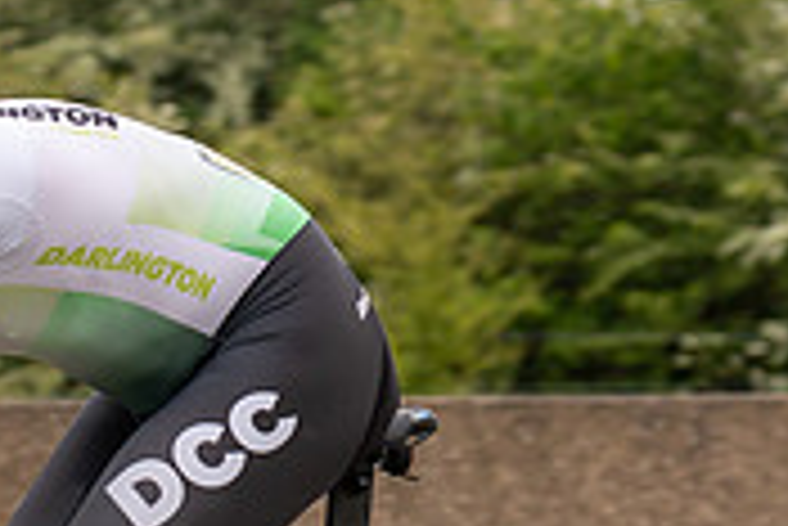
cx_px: -381
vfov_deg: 3.8
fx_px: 7864
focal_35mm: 359
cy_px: 470
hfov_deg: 5.7
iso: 250
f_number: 3.5
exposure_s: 1/1000
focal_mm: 70
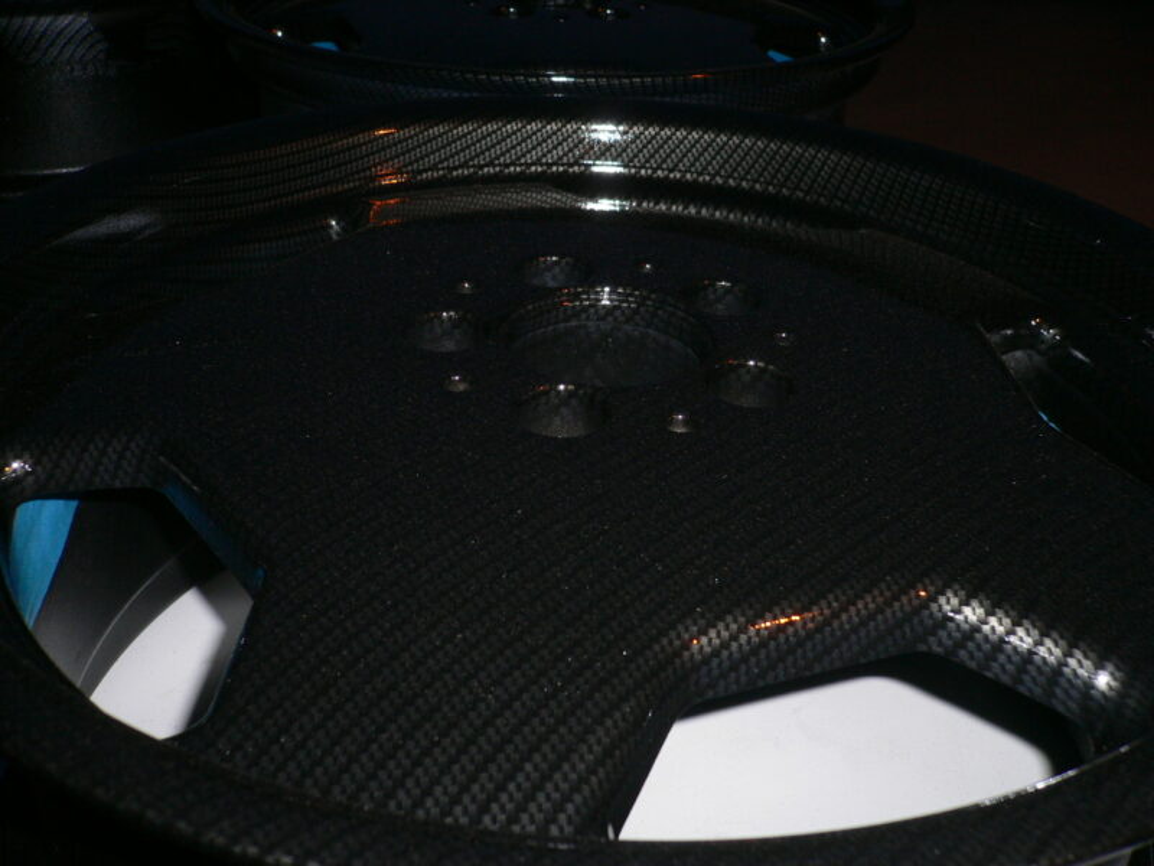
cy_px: 433
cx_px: 577
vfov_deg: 40.7
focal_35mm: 35
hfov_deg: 52.6
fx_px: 1167
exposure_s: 1/60
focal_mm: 5.8
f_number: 2.8
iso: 80
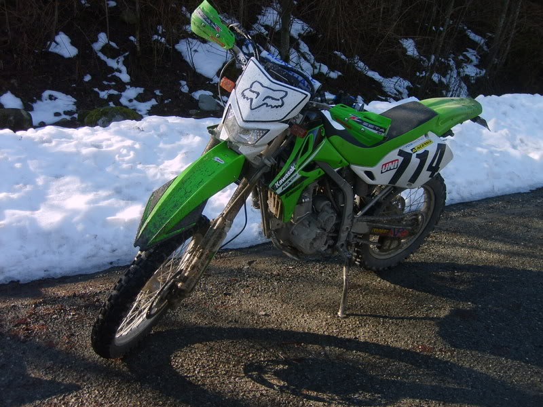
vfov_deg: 40.7
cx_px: 272
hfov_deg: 52.6
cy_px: 204
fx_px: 549
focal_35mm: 35
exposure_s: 1/250
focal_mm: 5.8
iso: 50
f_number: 2.8
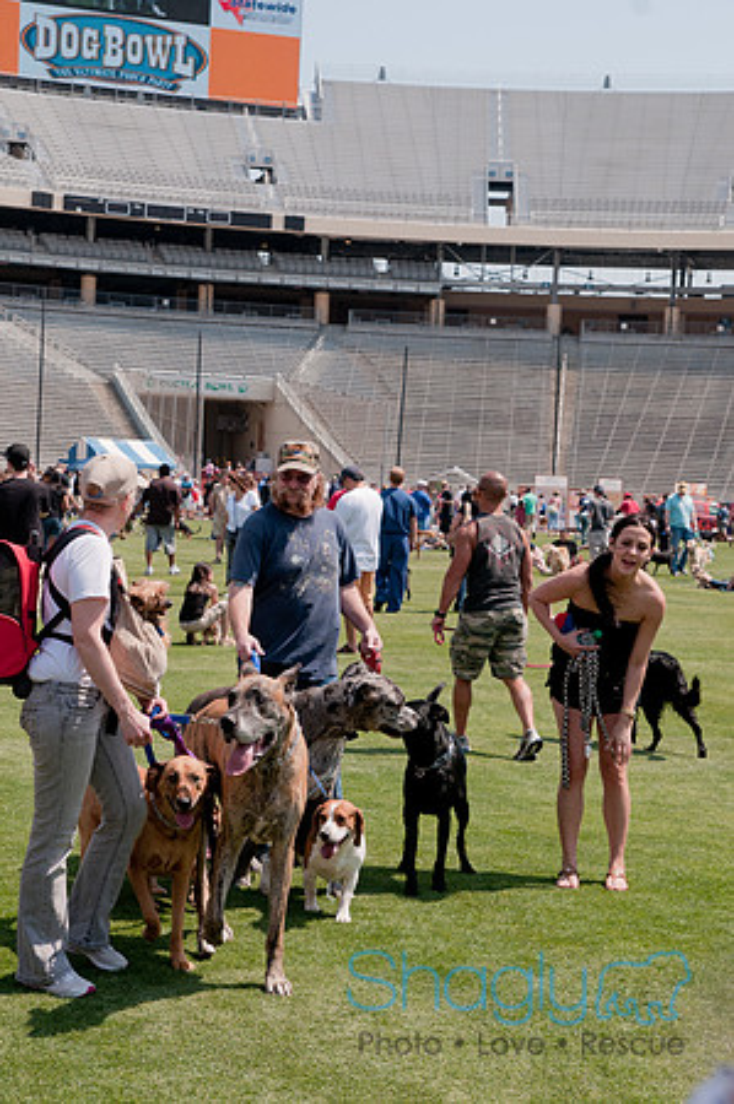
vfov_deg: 28.1
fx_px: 2207
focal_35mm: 72
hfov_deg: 18.9
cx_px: 367
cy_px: 552
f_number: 5.6
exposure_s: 1/640
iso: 200
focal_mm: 48
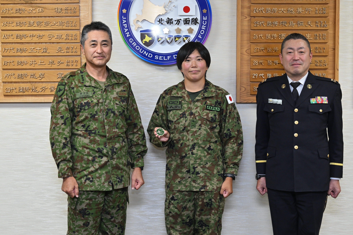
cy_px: 98
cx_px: 166
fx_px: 726
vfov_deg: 18.4
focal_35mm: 74
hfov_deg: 27.3
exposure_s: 1/125
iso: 2000
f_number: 8
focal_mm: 60
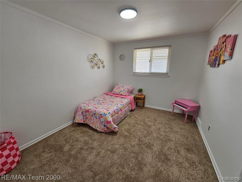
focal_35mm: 13
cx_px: 121
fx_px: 91
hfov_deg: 106.2
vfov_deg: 89.9
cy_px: 91
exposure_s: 1/60
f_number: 2.2
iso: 64
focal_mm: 2.2
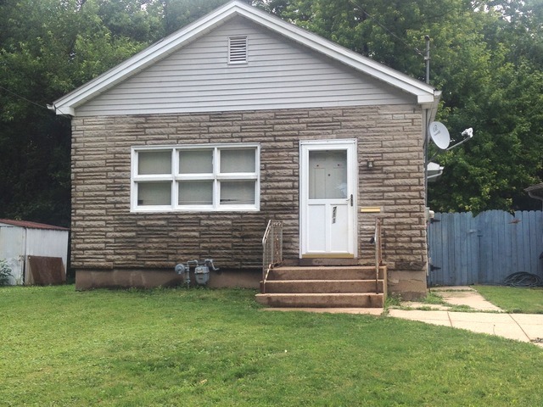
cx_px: 272
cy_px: 204
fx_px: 549
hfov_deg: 52.6
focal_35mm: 35
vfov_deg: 40.7
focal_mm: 4.28
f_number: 2.4
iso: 50
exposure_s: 1/708
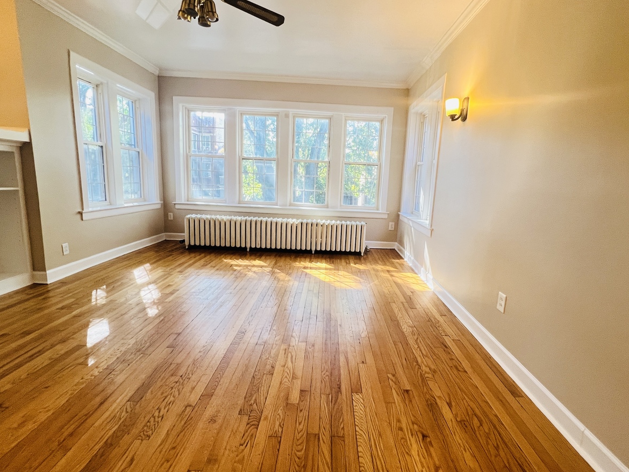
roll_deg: -2.1
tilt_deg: -9.1
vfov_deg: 78.1
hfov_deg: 94.4
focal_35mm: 16
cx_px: 334
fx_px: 291
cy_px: 230
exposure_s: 1/60
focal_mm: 1.57
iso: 200
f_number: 1.8
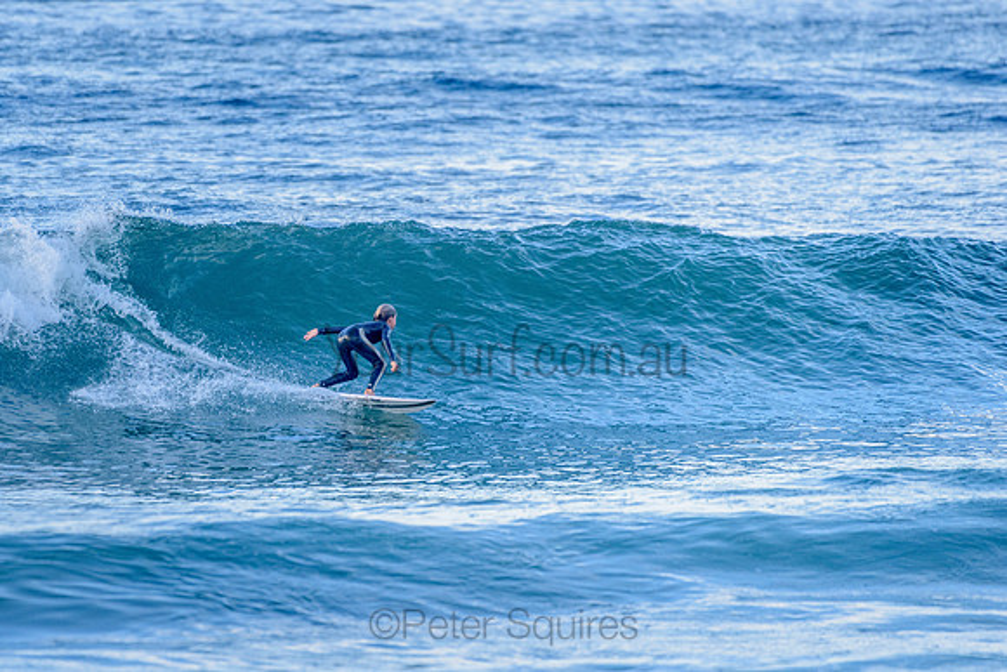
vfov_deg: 2.2
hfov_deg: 3.4
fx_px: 17149
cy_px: 358
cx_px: 390
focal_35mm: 613
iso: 640
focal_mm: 500
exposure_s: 1/1250
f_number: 5.6
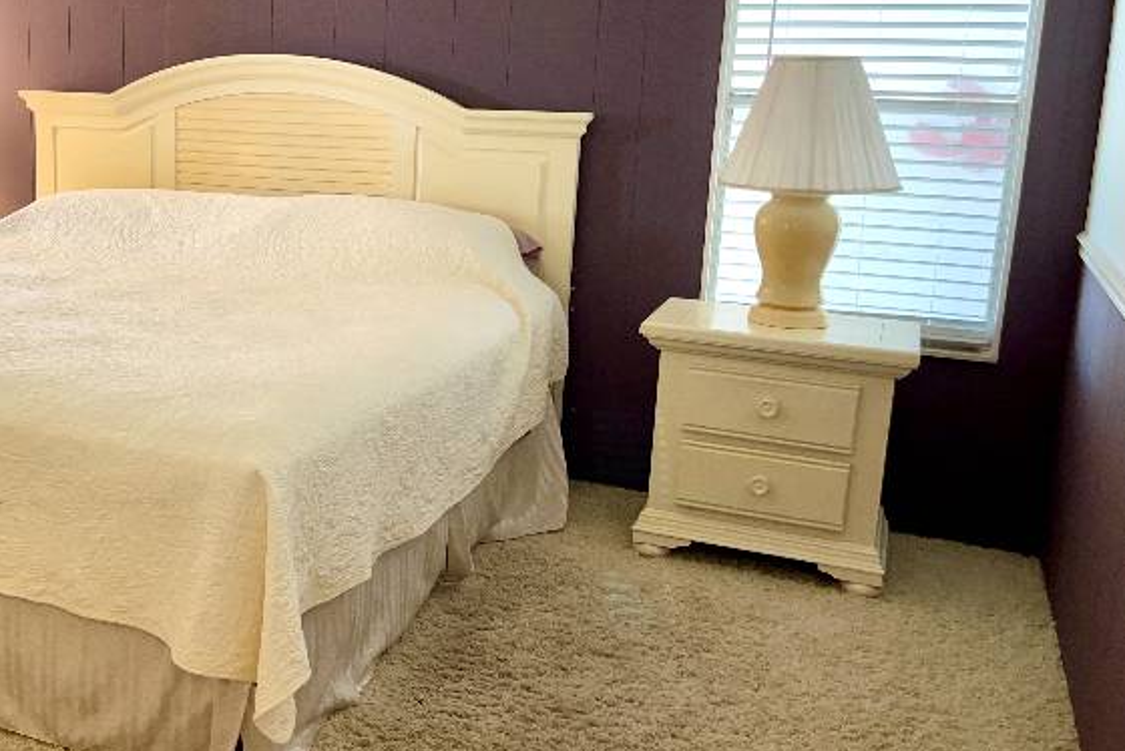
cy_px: 308
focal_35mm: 41
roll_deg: -0.8
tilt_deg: -11.8
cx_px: 273
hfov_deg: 45.6
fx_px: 1282
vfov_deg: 32.6
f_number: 1.6
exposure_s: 1/60
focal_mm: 5.1
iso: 125
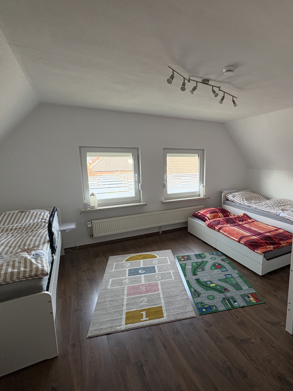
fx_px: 214
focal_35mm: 19
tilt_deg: -9.8
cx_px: 194
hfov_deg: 66.9
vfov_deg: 84.7
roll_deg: +0.1
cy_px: 195
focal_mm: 2.22
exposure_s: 1/79
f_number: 2.2
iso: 250
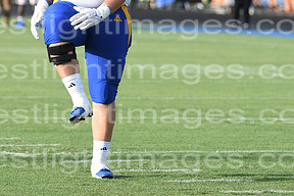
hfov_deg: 5.5
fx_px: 3079
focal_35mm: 377
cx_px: 100
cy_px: 5
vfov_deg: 3.6
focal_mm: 125
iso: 200
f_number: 4
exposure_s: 1/2000
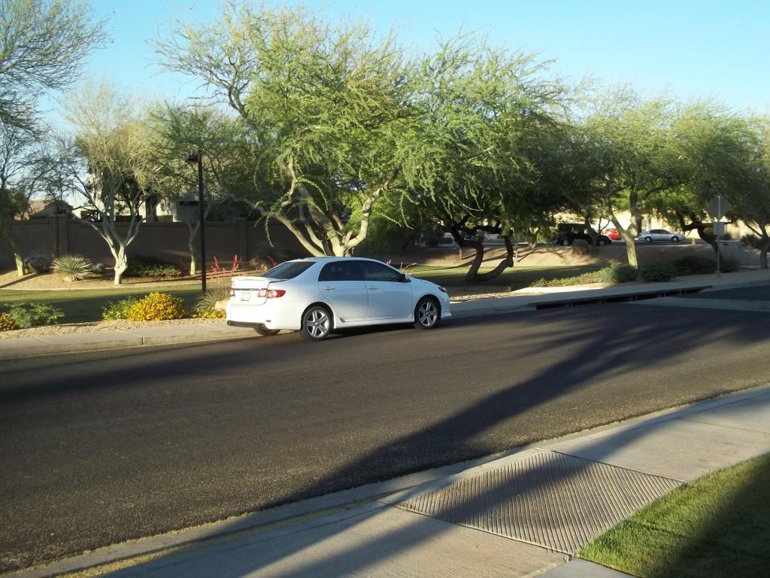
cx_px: 385
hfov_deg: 51.4
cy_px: 289
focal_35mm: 36
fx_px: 801
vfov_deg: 39.7
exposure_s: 1/250
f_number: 3.1
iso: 64
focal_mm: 6.5
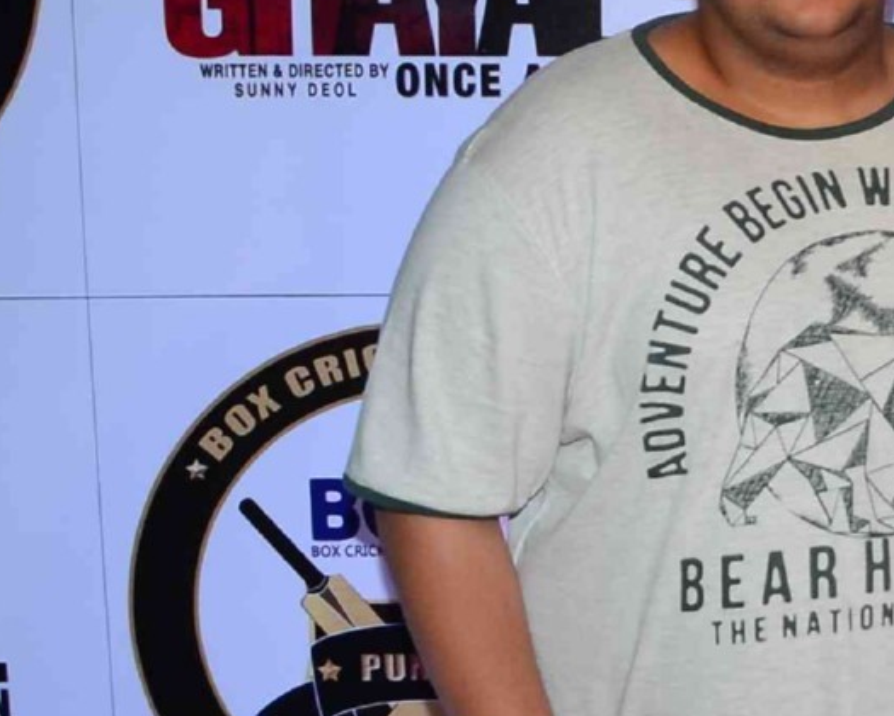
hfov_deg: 15.3
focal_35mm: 109
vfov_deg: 14.0
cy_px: 624
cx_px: 1579
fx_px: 2884
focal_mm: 18
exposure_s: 1/250
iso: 400
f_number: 7.1
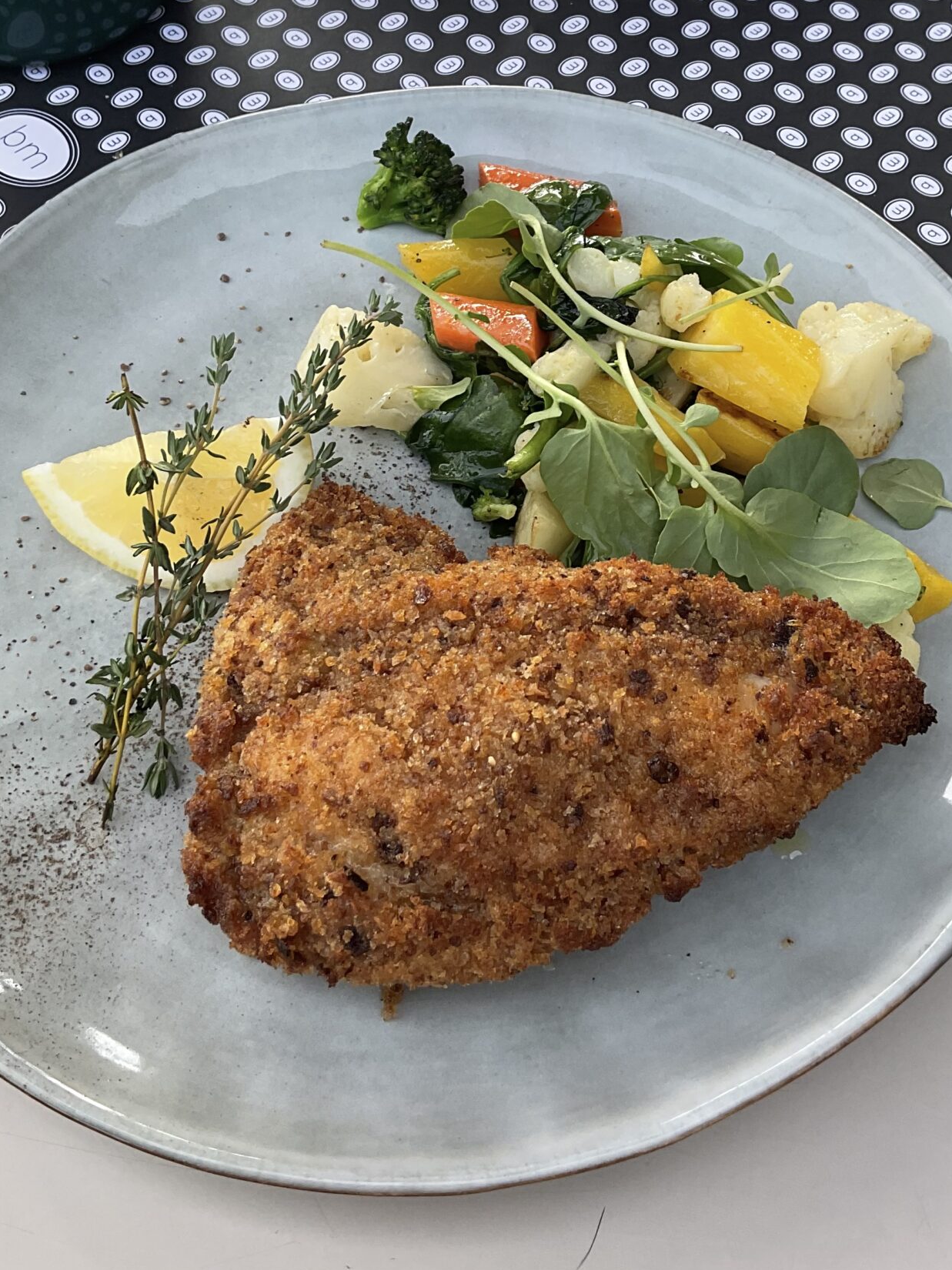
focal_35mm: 45
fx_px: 1651
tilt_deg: -53.5
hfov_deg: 32.1
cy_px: 405
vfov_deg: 41.4
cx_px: 577
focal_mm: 3
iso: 16
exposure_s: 1/209
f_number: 1.8
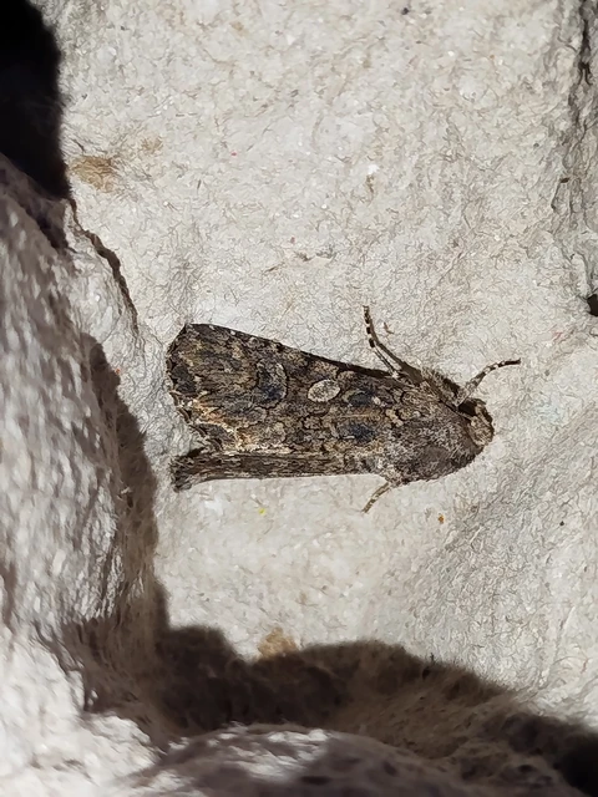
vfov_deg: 23.3
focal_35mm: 84
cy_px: 398
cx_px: 299
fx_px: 1935
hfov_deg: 17.6
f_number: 1.7
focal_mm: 5.31
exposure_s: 1/50
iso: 125
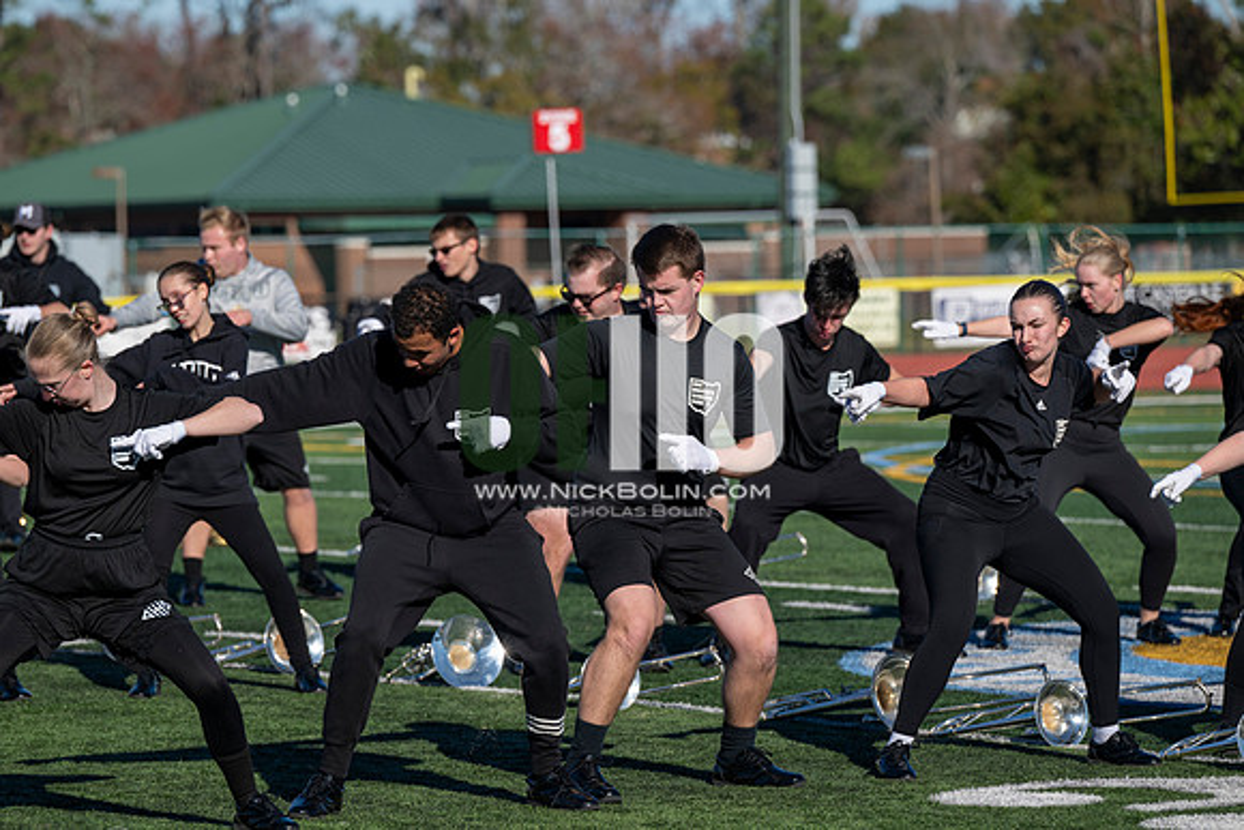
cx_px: 622
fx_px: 6912
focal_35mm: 200
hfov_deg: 10.3
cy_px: 415
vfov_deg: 6.9
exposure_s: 1/2000
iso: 200
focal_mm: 200
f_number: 5
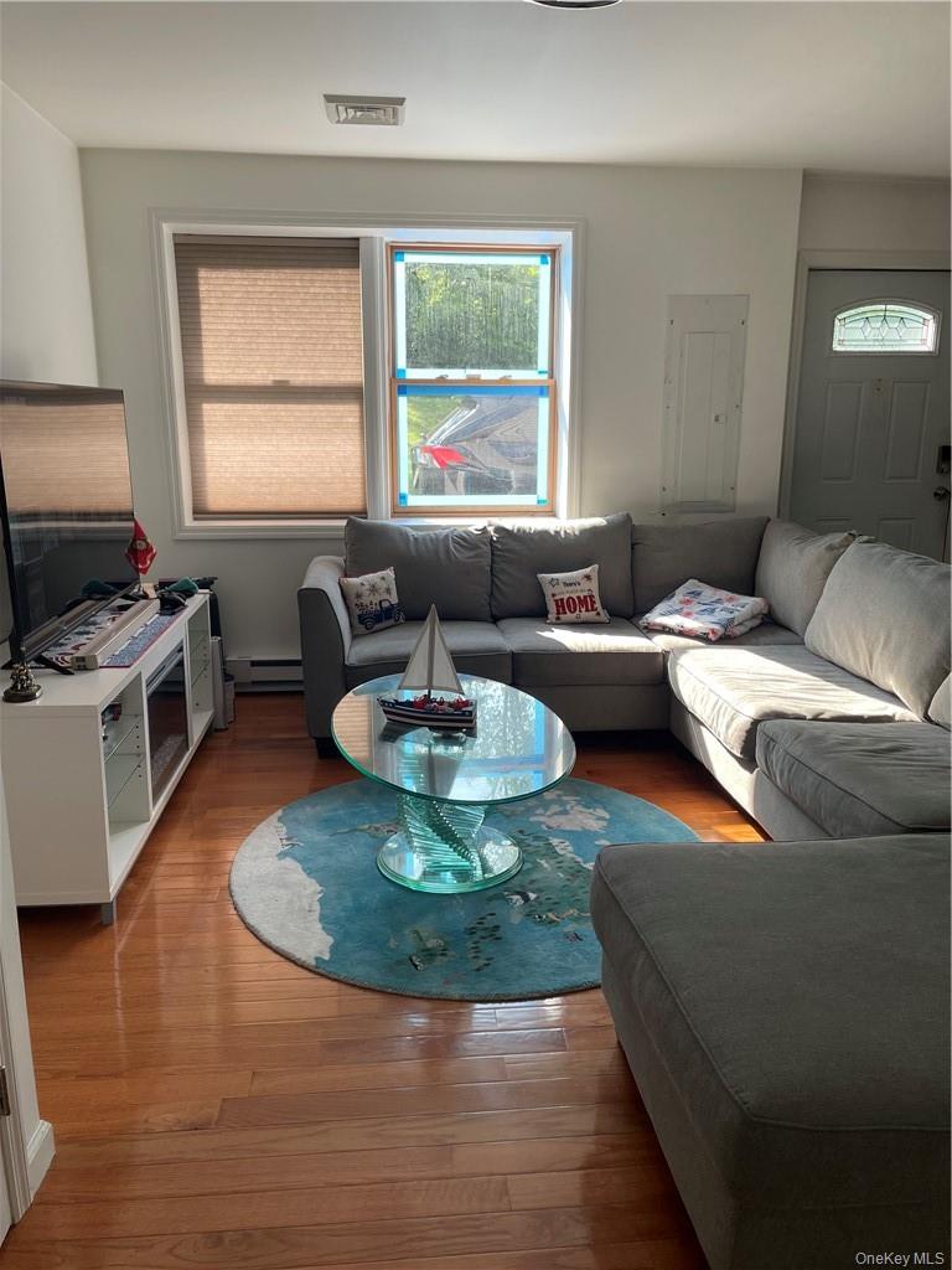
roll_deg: +0.4
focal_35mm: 26
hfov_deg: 53.1
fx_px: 953
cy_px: 635
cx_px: 476
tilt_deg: -11.3
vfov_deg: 67.3
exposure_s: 1/134
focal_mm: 4.2
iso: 32
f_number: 1.6
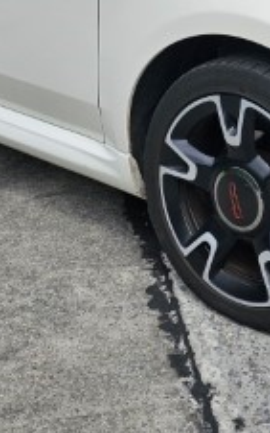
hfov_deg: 18.4
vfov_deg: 28.7
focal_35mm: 69
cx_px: 270
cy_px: 46
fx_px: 813
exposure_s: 1/876
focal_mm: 6.3
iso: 10
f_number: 1.7
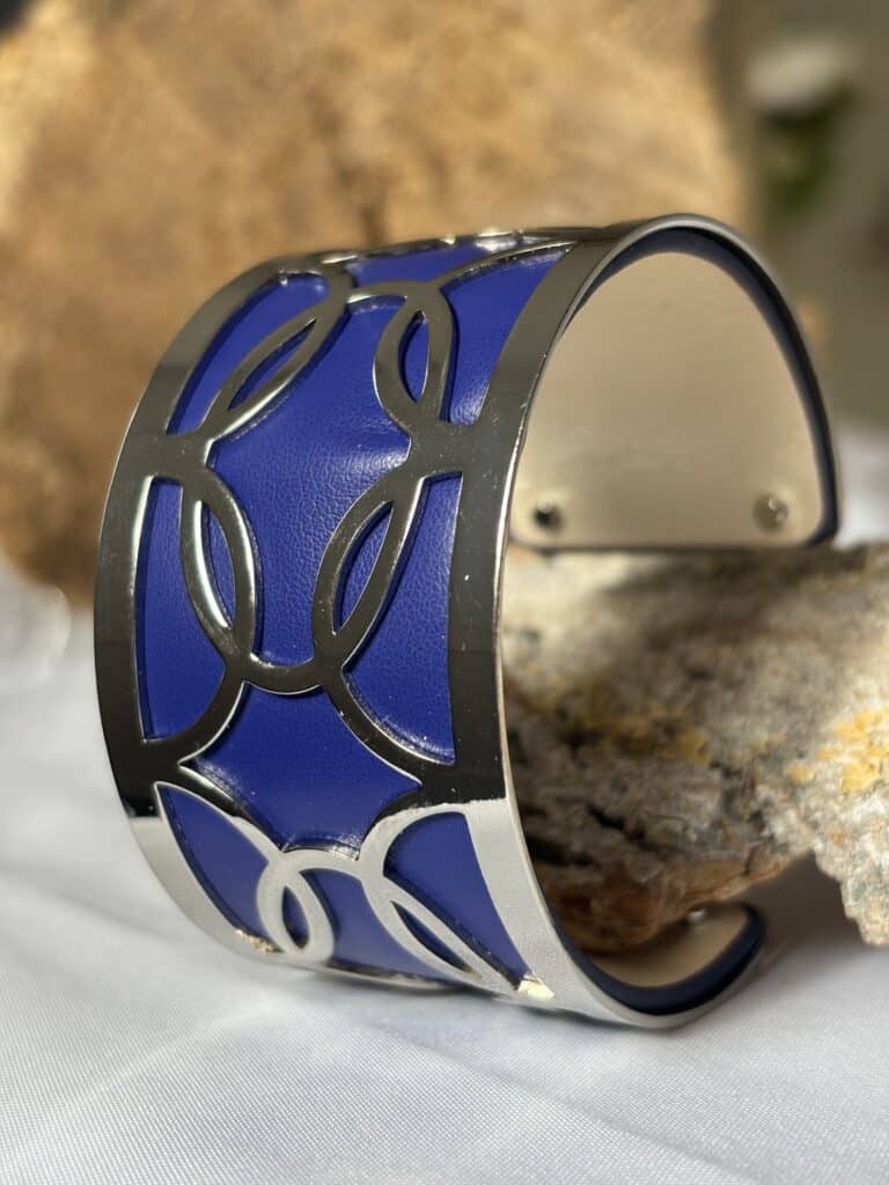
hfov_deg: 28.0
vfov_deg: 36.8
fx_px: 1781
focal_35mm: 52
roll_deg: +2.1
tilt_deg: -5.5
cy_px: 592
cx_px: 444
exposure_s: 1/176
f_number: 1.6
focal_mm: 5.96
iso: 32
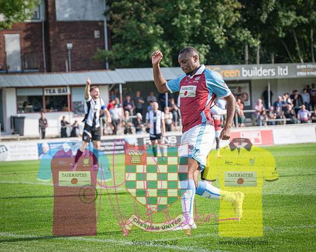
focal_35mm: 166
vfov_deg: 9.3
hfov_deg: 11.7
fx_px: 1548
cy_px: 126
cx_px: 158
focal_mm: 98
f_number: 4
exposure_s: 1/800
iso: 200
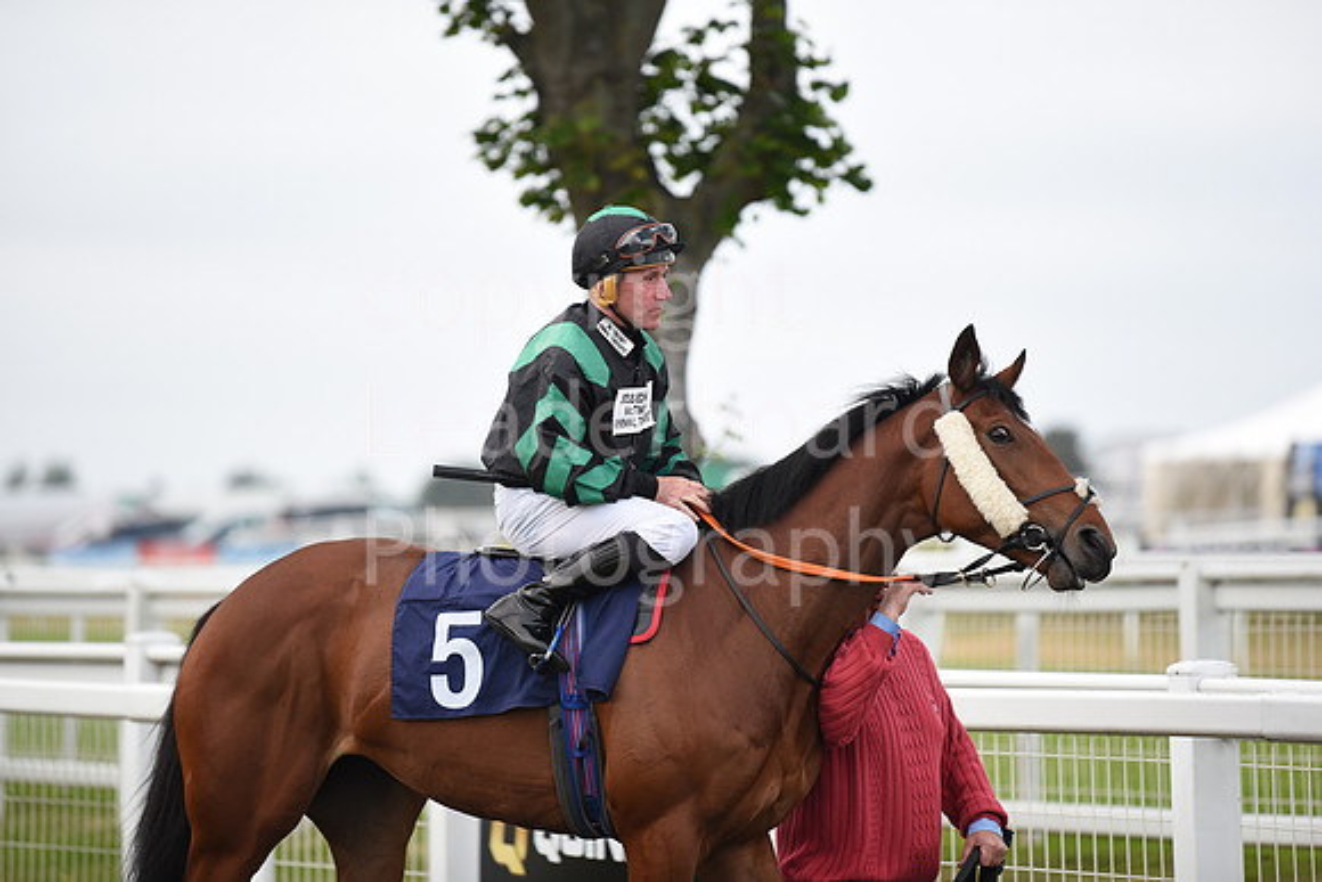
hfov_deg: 10.3
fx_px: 7346
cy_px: 441
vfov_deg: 6.9
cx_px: 661
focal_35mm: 200
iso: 1600
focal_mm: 200
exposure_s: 1/640
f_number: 3.2
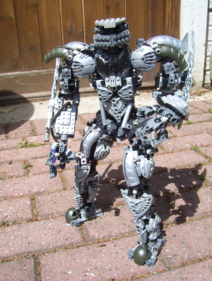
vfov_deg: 51.3
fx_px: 293
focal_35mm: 36
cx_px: 106
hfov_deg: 39.7
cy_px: 140
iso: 80
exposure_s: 1/640
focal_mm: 6
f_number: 4.8
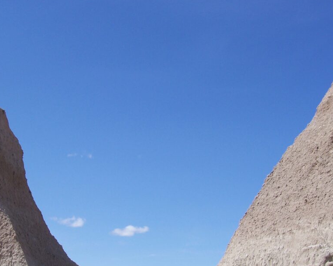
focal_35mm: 55
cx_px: 114
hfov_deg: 33.9
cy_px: 163
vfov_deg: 27.6
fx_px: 542
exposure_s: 1/500
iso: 80
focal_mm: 7
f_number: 5.6
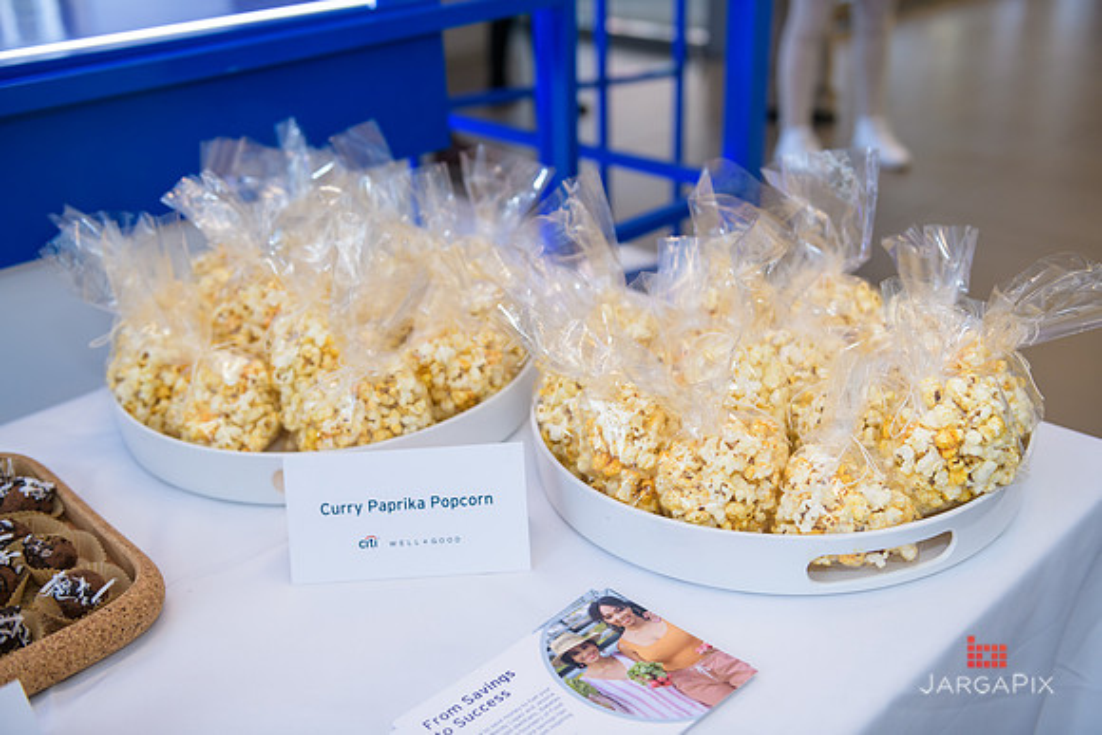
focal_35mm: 38
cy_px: 368
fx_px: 1163
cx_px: 551
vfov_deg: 35.1
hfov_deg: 50.7
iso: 400
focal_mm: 38
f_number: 3.2
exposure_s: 1/125
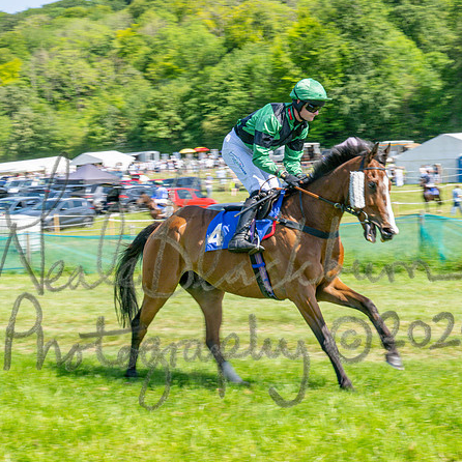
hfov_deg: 19.3
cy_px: 230
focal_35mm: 90
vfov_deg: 19.3
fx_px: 1359
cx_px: 214
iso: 200
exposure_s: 1/160
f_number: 18
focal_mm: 70
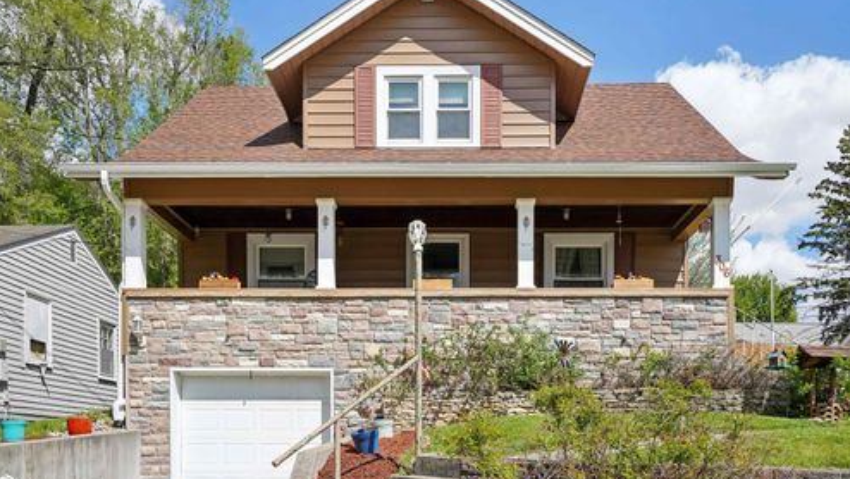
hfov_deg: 56.6
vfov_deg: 33.7
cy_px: 211
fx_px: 789
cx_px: 427
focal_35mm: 35
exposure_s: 1/800
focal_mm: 33
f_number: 9
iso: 400
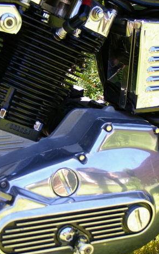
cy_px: 113
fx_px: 548
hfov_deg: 16.2
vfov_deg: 26.1
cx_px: 6
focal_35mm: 79
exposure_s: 1/90
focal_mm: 30
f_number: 6.7
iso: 200
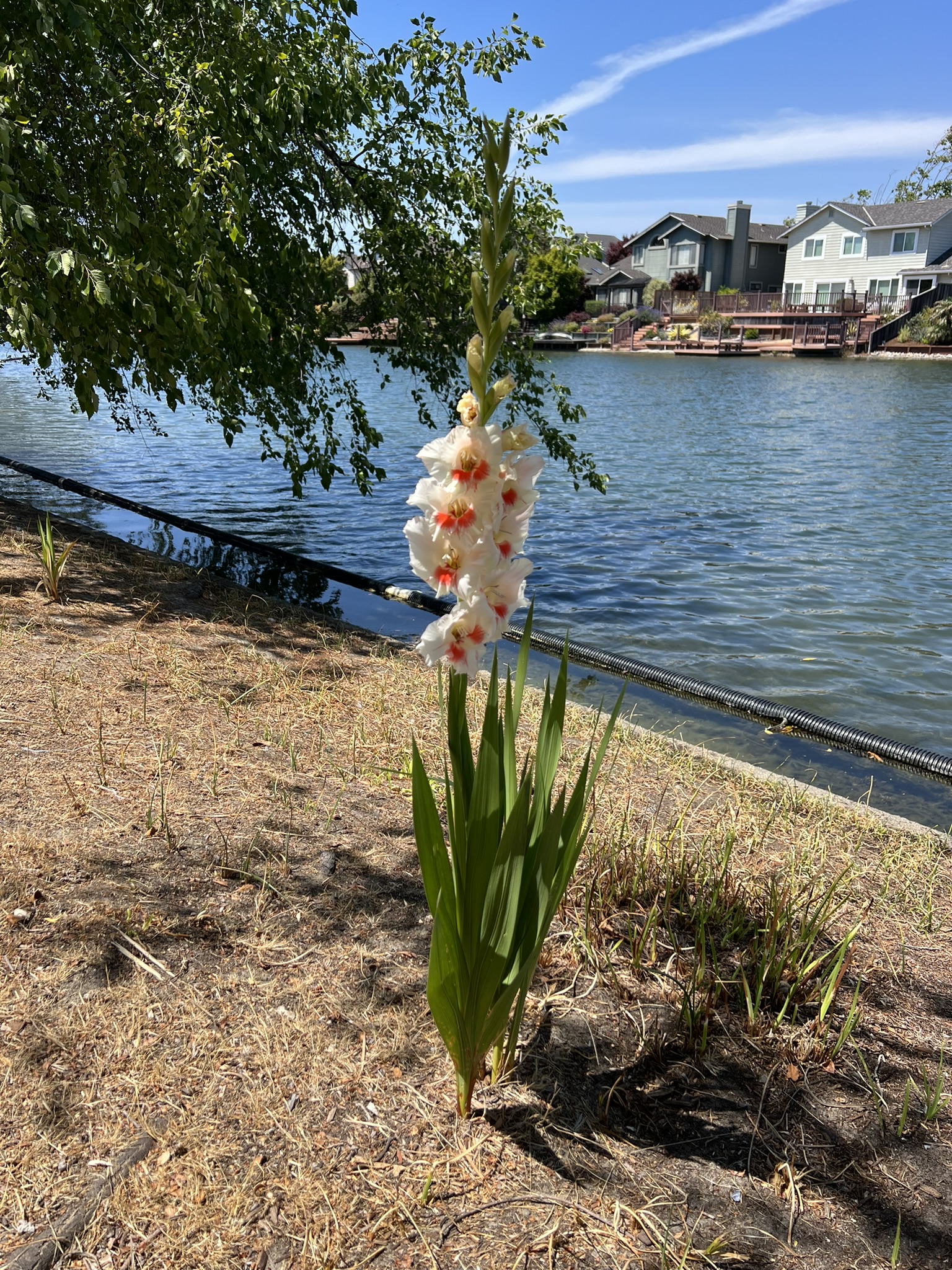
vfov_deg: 67.3
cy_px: 635
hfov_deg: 53.1
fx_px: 953
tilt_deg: -17.5
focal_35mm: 26
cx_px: 476
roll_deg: +0.9
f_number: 1.5
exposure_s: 1/2841
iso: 50
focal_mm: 5.7
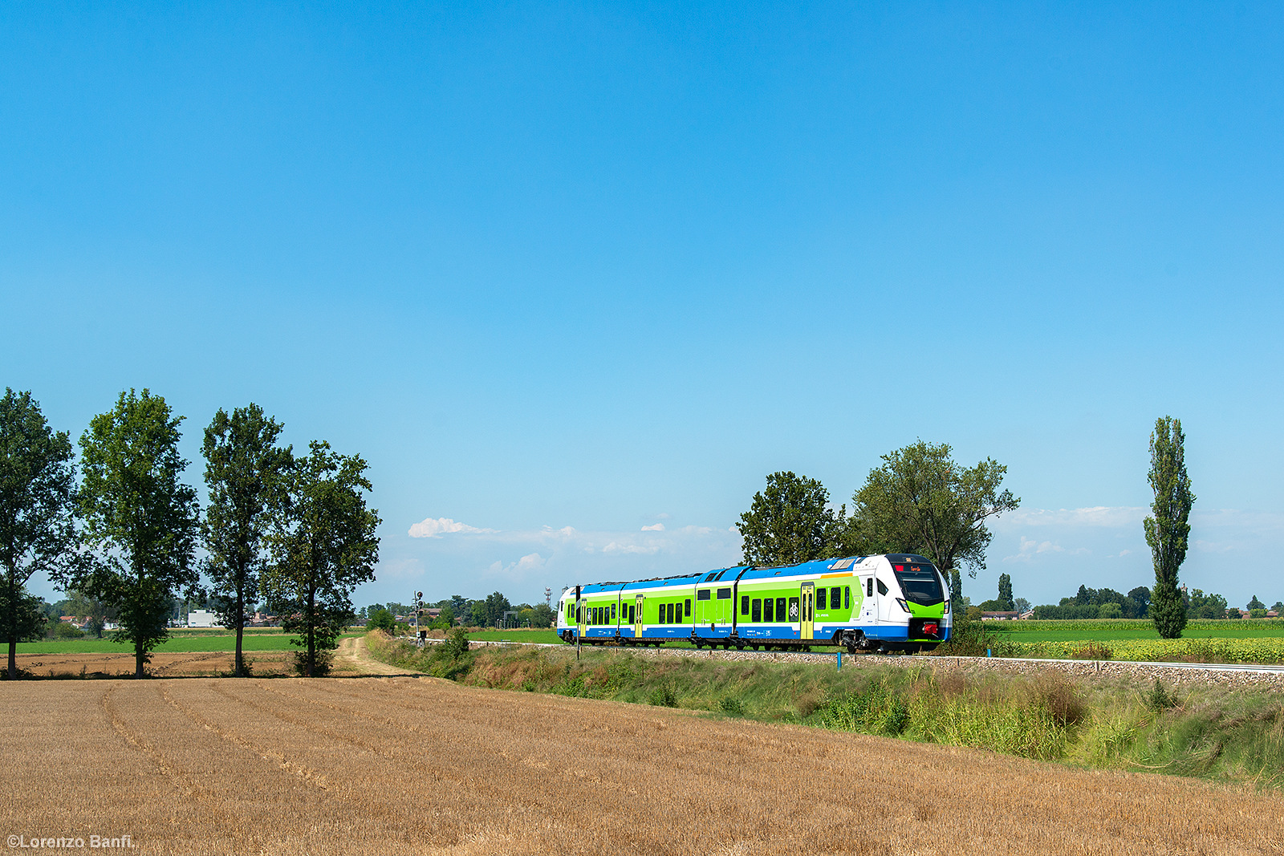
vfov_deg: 28.1
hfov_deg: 41.1
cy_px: 428
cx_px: 642
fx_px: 1712
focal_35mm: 48
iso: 250
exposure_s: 1/800
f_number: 7.1
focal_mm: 48
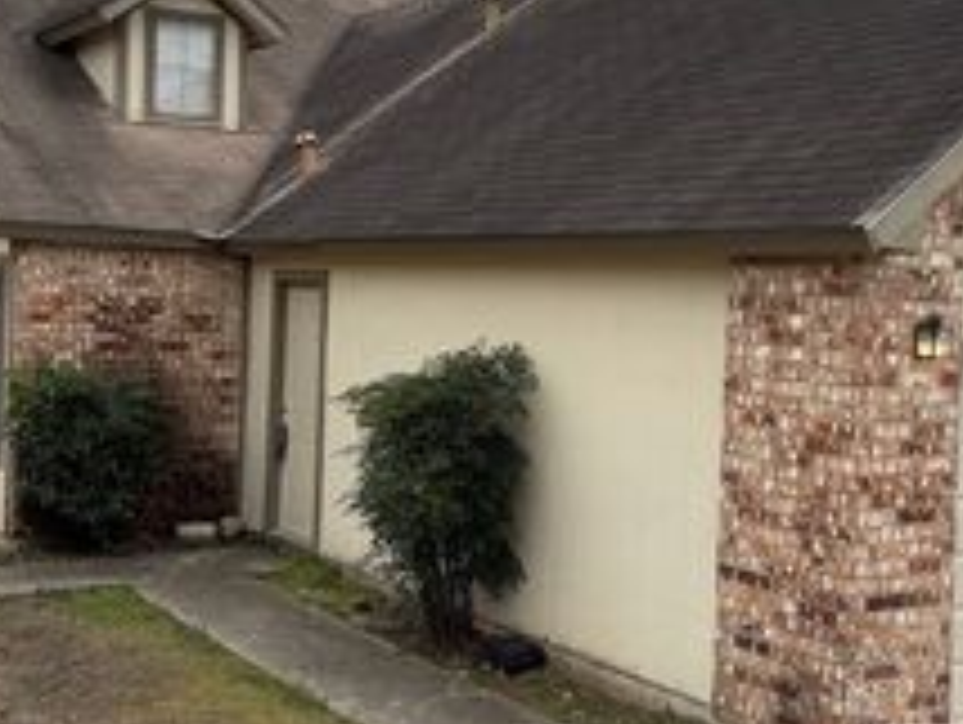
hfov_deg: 34.3
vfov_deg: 26.1
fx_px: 1560
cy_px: 322
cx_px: 518
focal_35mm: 56
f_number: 1.78
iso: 80
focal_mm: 6.76
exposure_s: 1/2611
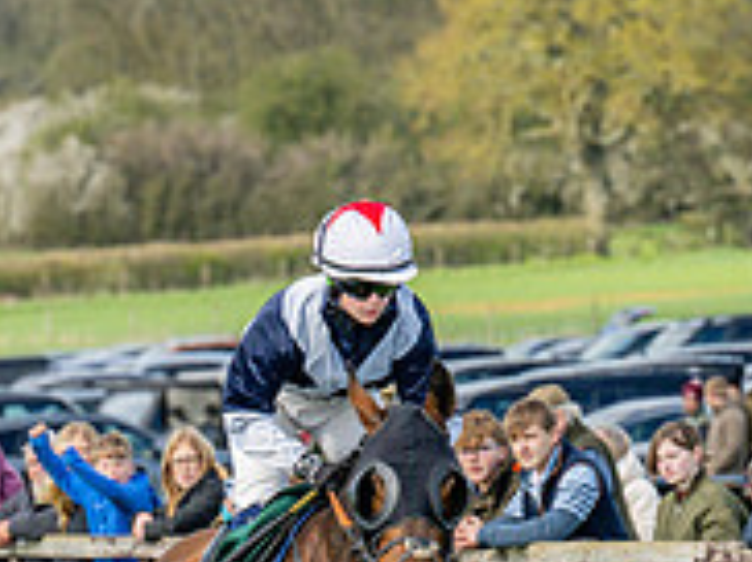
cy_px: 688
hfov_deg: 3.3
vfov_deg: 2.5
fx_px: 13039
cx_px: 353
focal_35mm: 601
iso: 400
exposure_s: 1/1600
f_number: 4.5
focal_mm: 135
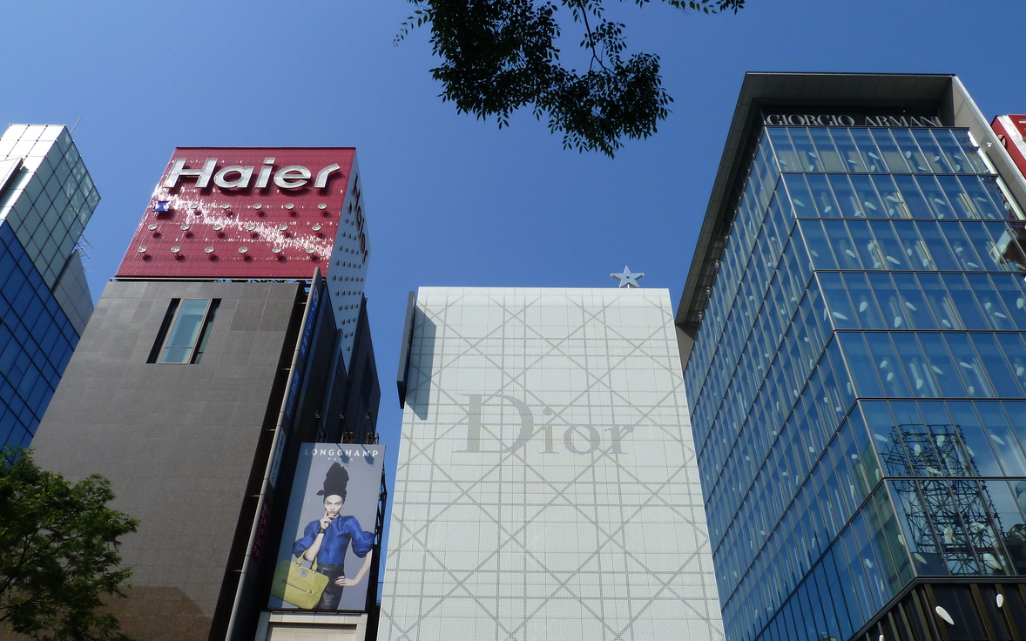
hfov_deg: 68.4
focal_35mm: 27
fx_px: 755
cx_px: 510
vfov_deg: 46.0
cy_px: 344
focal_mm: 4.1
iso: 80
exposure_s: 1/400
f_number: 5.6
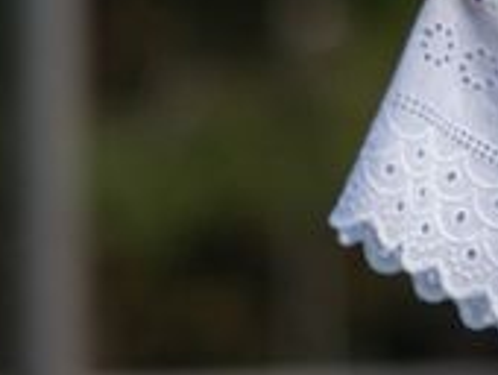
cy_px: -306
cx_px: 1327
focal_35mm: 721
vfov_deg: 2.1
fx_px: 10387
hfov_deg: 2.7
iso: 100
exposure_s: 1/200
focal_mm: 85
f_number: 1.8
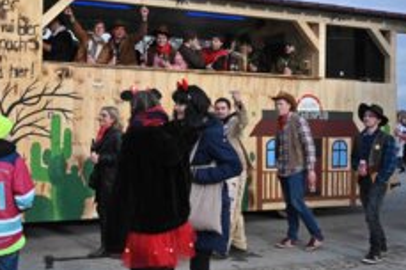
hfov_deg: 39.3
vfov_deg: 26.9
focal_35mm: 50
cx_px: 135
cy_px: 107
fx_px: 562
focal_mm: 28.5
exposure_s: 1/800
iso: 2500
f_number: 14
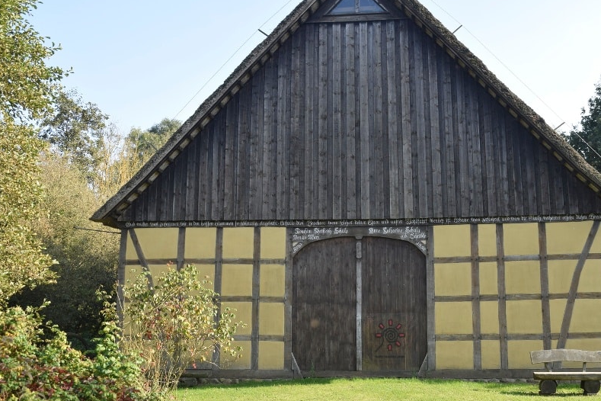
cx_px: 362
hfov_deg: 42.9
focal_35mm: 46
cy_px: 168
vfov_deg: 29.4
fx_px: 761
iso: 220
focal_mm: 25
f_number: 8
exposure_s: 1/250
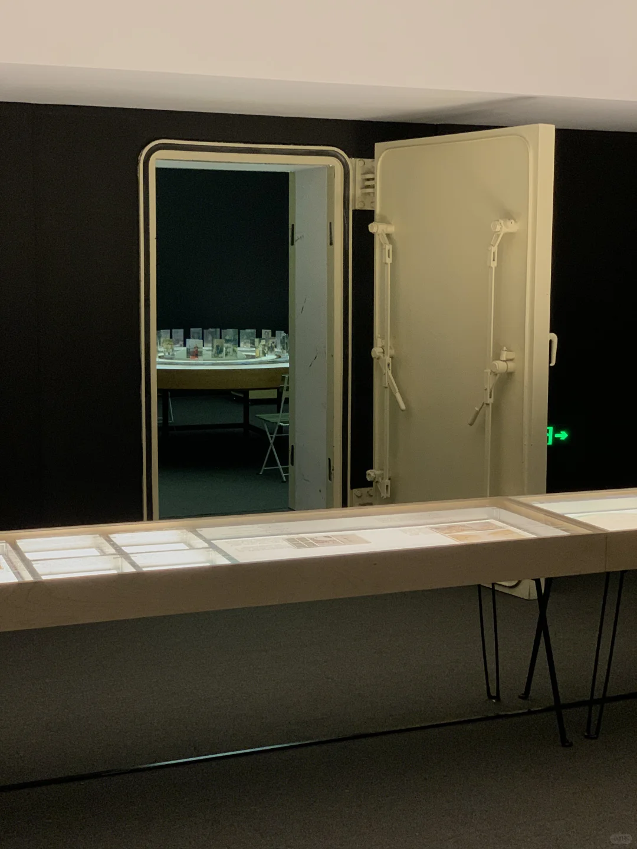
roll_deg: -1.3
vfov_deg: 36.8
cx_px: 318
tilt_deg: -7.2
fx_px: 1276
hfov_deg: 28.0
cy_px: 424
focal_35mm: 52
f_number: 2.4
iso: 250
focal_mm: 6
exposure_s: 1/60
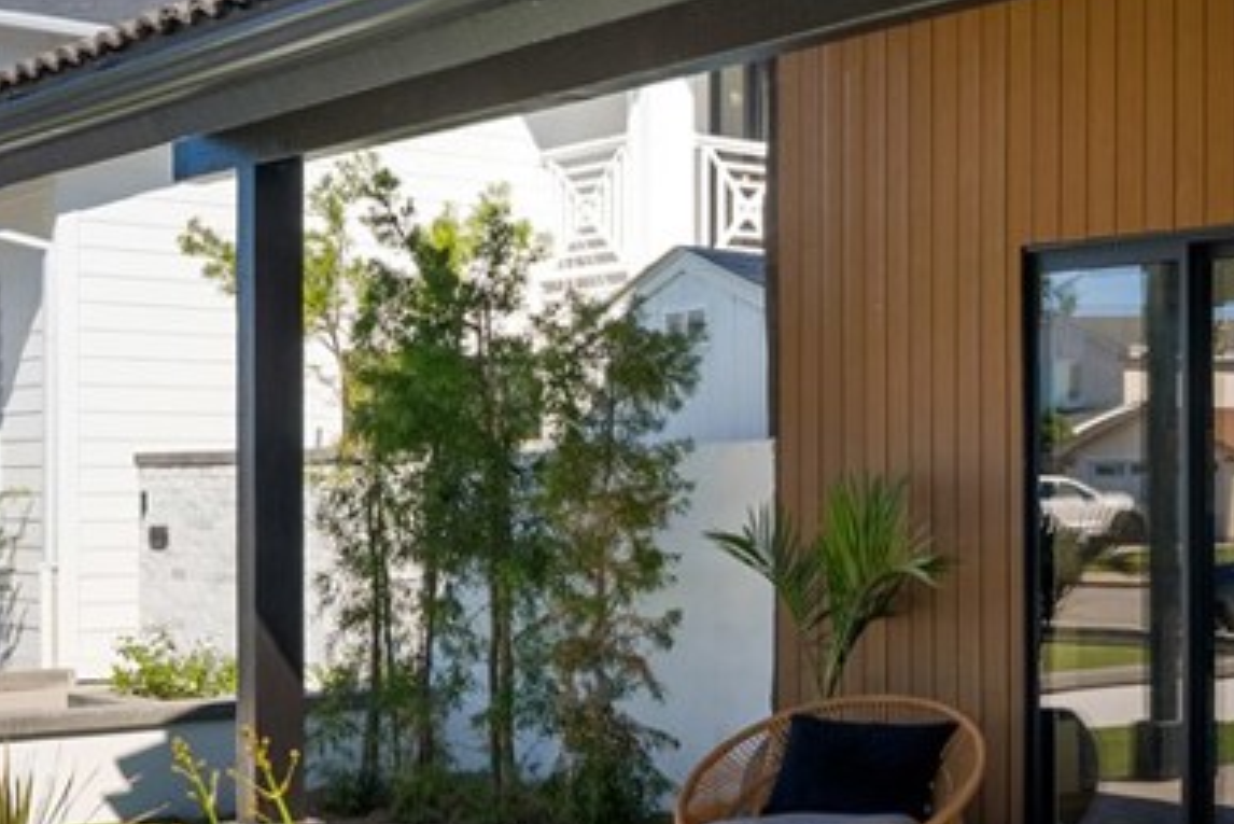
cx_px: 1567
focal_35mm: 59
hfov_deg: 28.4
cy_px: 554
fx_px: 2023
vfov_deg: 22.9
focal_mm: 22
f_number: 9
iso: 320
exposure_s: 1/250
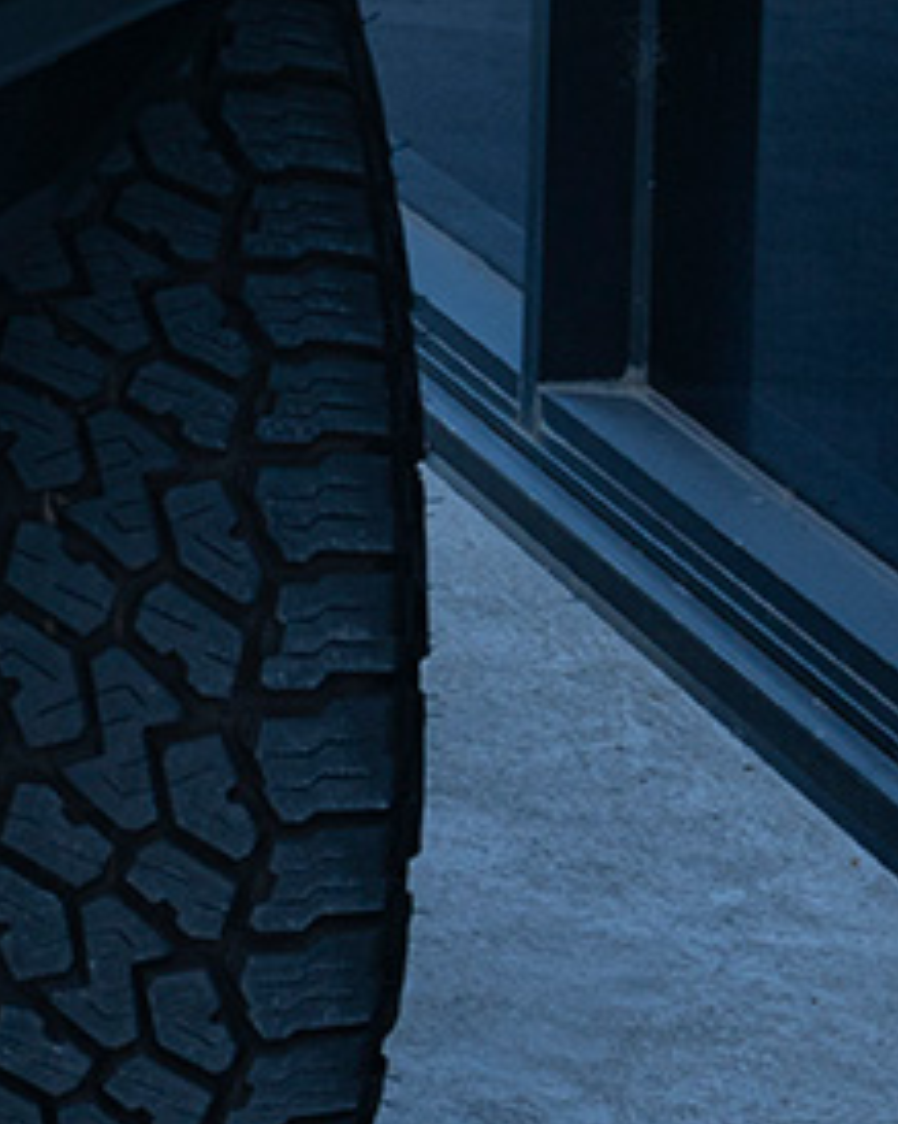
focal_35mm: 179
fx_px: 5950
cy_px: -505
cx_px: -1829
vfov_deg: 10.5
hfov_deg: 7.5
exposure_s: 1/80
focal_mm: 29
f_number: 4.5
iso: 100
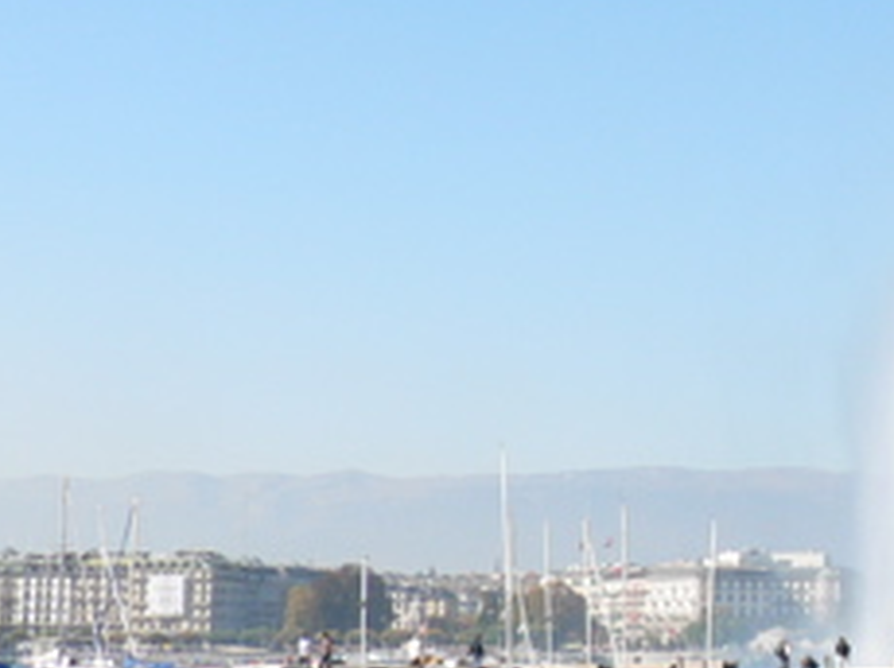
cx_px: 1135
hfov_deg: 19.4
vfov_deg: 15.6
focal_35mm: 94
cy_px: 198
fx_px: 2425
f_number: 2.8
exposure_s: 1/1000
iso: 100
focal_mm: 6
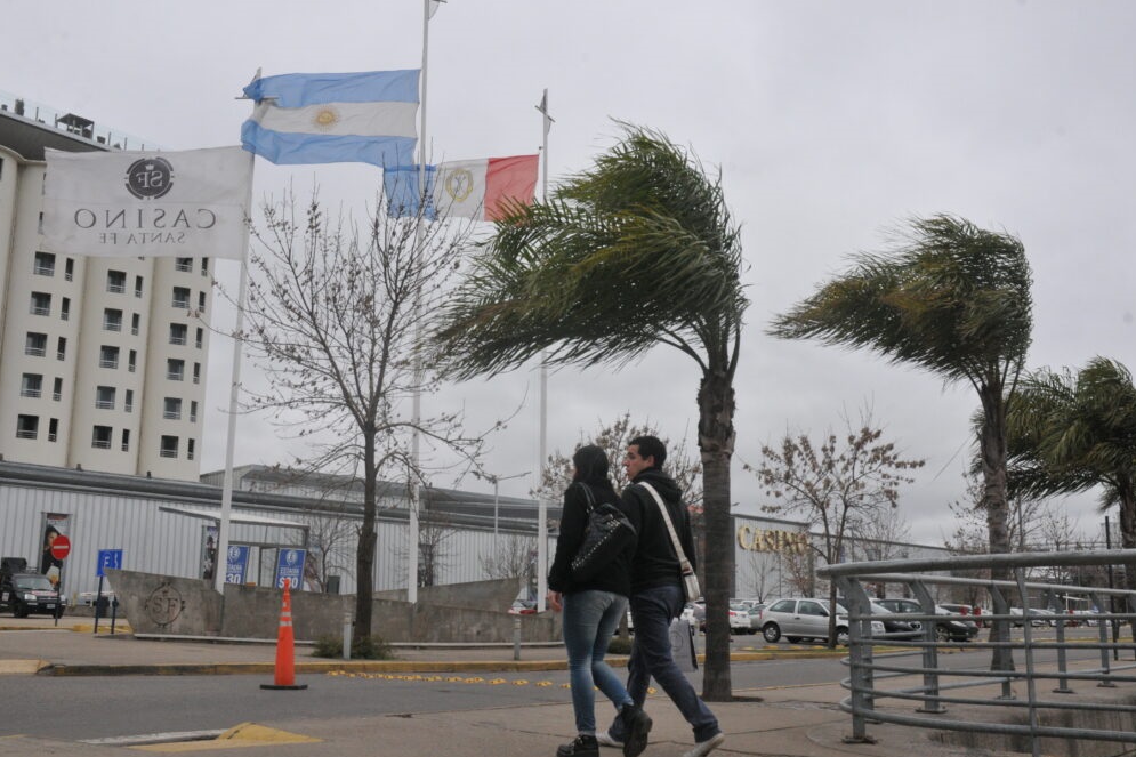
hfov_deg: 51.9
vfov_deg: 35.9
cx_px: 566
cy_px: 386
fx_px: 1167
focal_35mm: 37
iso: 1000
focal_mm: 24
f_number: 14
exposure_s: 1/400
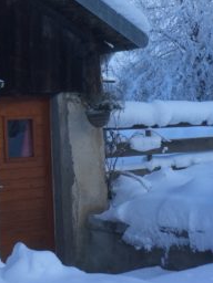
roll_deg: +3.1
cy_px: 51
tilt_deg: +2.6
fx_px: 714
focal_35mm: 87
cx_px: 63
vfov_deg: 22.2
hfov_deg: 16.9
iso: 32
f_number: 2.2
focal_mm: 4.15
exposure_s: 1/805
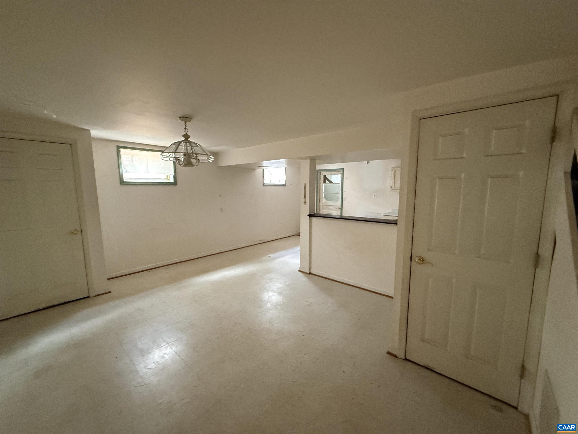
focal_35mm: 14
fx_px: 234
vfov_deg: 85.7
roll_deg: -2.0
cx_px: 289
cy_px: 217
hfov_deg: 102.1
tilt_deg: -8.5
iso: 800
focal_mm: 2.22
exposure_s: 1/60
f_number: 2.2
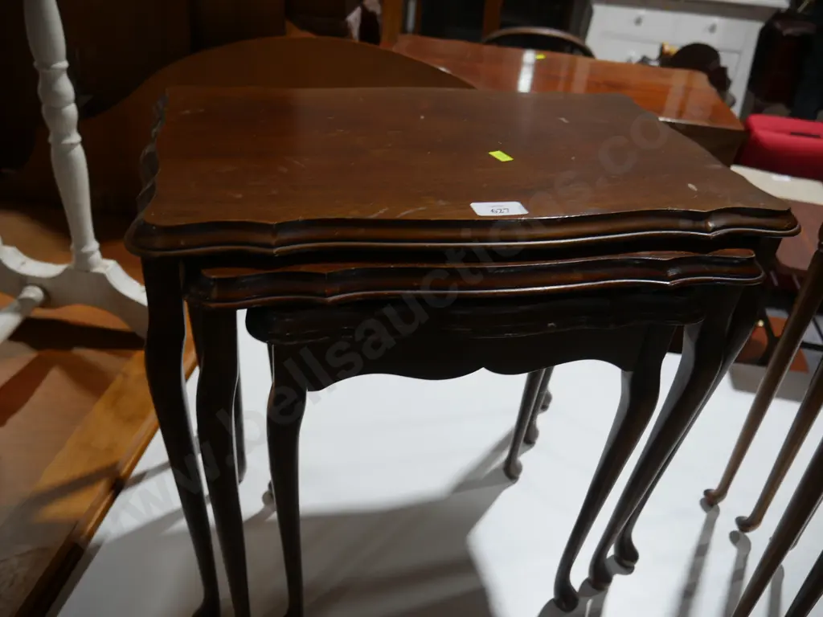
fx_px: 666
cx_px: 412
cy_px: 308
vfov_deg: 49.7
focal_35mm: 28
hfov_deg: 63.4
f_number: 3.5
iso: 200
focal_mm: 14
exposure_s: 1/60
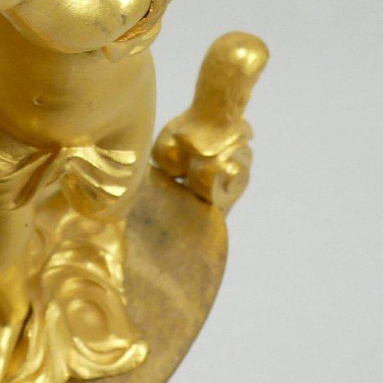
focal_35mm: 110
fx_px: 1377
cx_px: 45
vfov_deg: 15.4
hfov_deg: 15.7
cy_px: -49
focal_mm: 4.8
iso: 125
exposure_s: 1/30
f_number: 2.8
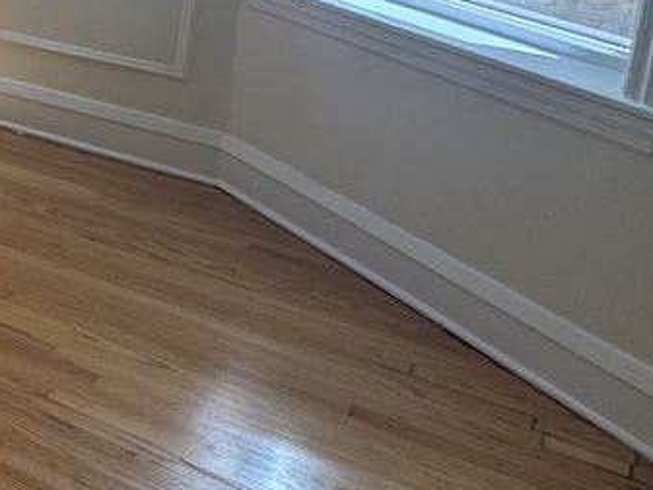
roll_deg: -0.5
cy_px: -91
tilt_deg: -10.4
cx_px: -501
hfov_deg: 21.7
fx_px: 1132
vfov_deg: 22.6
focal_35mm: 60
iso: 64
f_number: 2.2
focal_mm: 2.22
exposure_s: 1/120
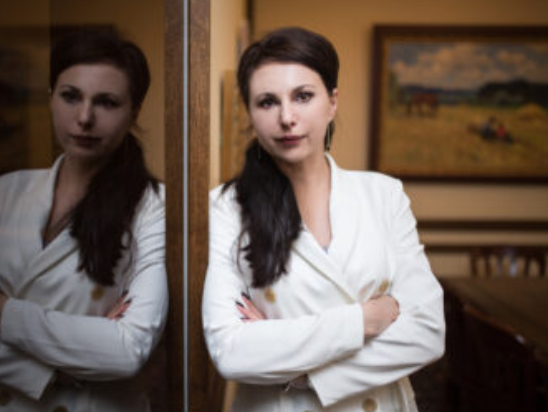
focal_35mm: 39
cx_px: 245
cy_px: 205
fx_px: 618
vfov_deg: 36.9
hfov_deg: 47.7
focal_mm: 35
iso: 100
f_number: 1.4
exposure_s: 1/200
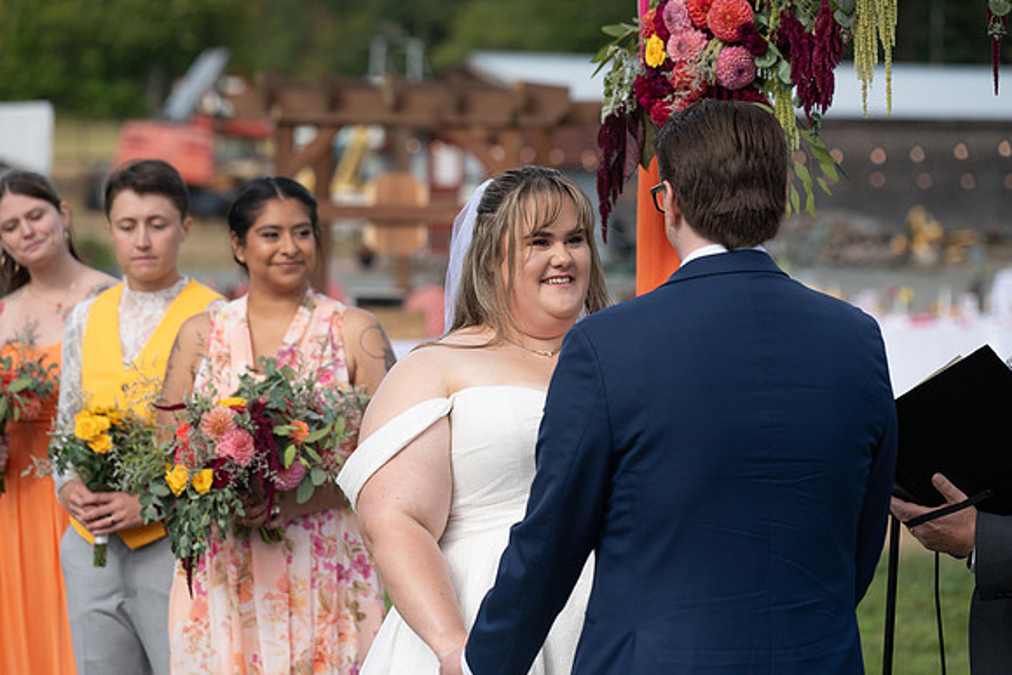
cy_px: 338
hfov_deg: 15.2
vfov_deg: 10.2
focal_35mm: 135
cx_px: 506
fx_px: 3796
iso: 400
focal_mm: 135
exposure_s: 1/1600
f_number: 4.5
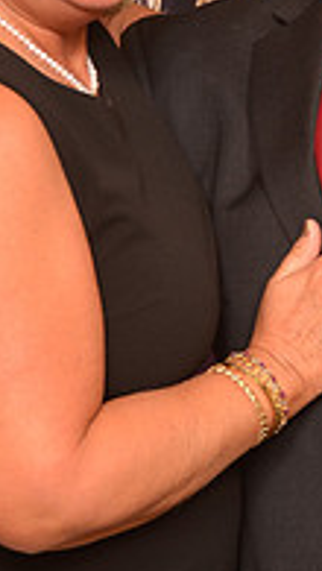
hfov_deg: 5.2
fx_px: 3529
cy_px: 196
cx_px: 296
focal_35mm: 233
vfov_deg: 9.2
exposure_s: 1/60
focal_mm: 50
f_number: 5.6
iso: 200
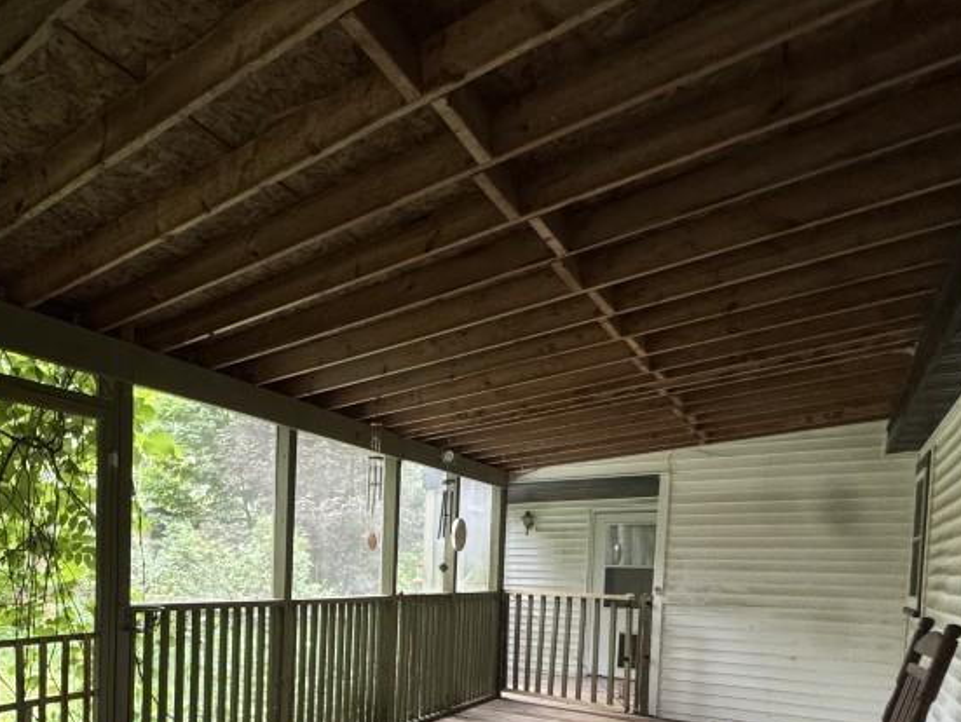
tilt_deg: -3.8
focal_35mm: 26
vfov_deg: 49.1
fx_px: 722
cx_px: 174
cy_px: 607
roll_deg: -1.5
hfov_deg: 61.0
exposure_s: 1/93
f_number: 2.2
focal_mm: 2.22
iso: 320
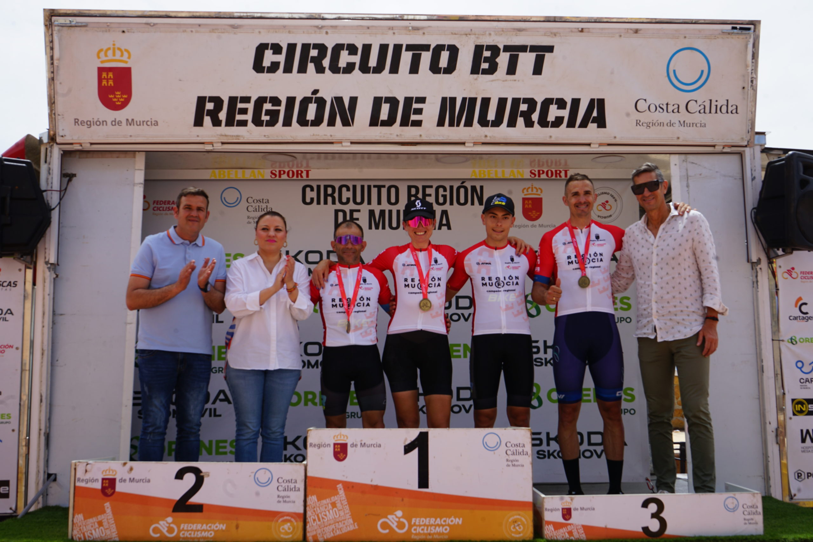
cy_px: 271
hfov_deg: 48.5
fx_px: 903
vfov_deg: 33.4
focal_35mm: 40
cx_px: 406
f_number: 14
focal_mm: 40
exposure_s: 1/100
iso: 100
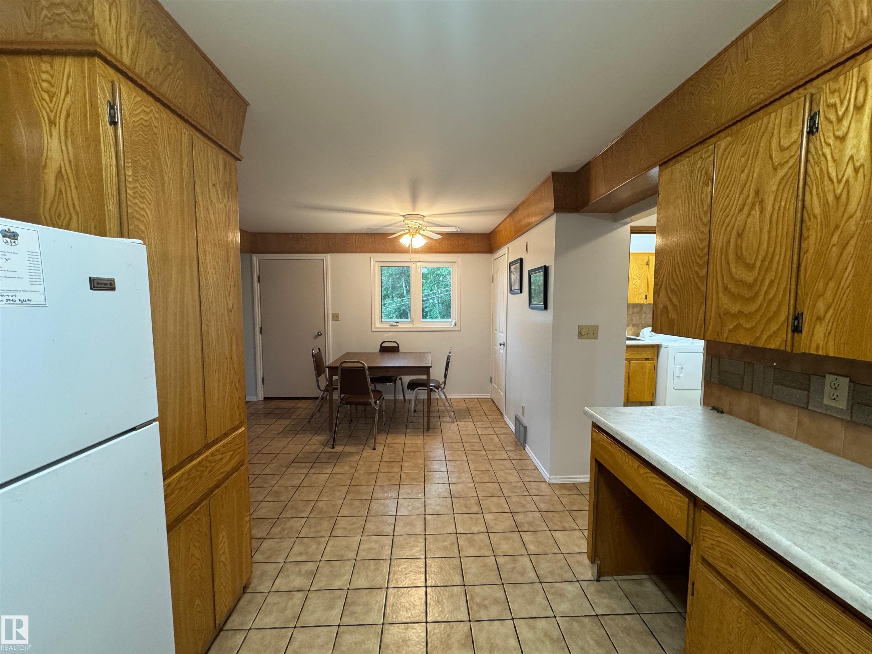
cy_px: 327
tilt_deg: -4.2
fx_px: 353
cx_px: 436
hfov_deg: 102.1
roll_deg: +0.0
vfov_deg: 85.7
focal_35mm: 14
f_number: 2.2
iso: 200
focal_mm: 2.22
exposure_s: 1/60
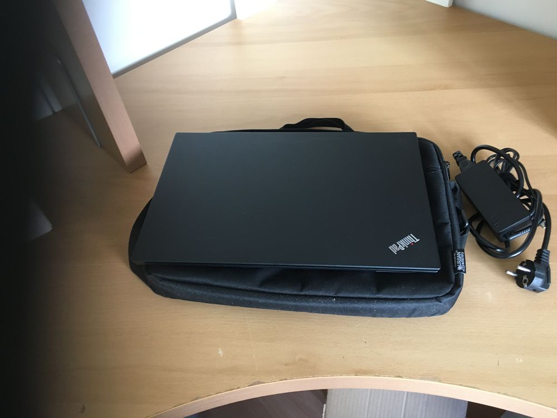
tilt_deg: -48.5
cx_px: 278
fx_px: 467
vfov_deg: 48.2
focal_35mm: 29
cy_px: 209
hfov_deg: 61.7
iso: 160
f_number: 2.2
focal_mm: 4.15
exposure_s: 1/33
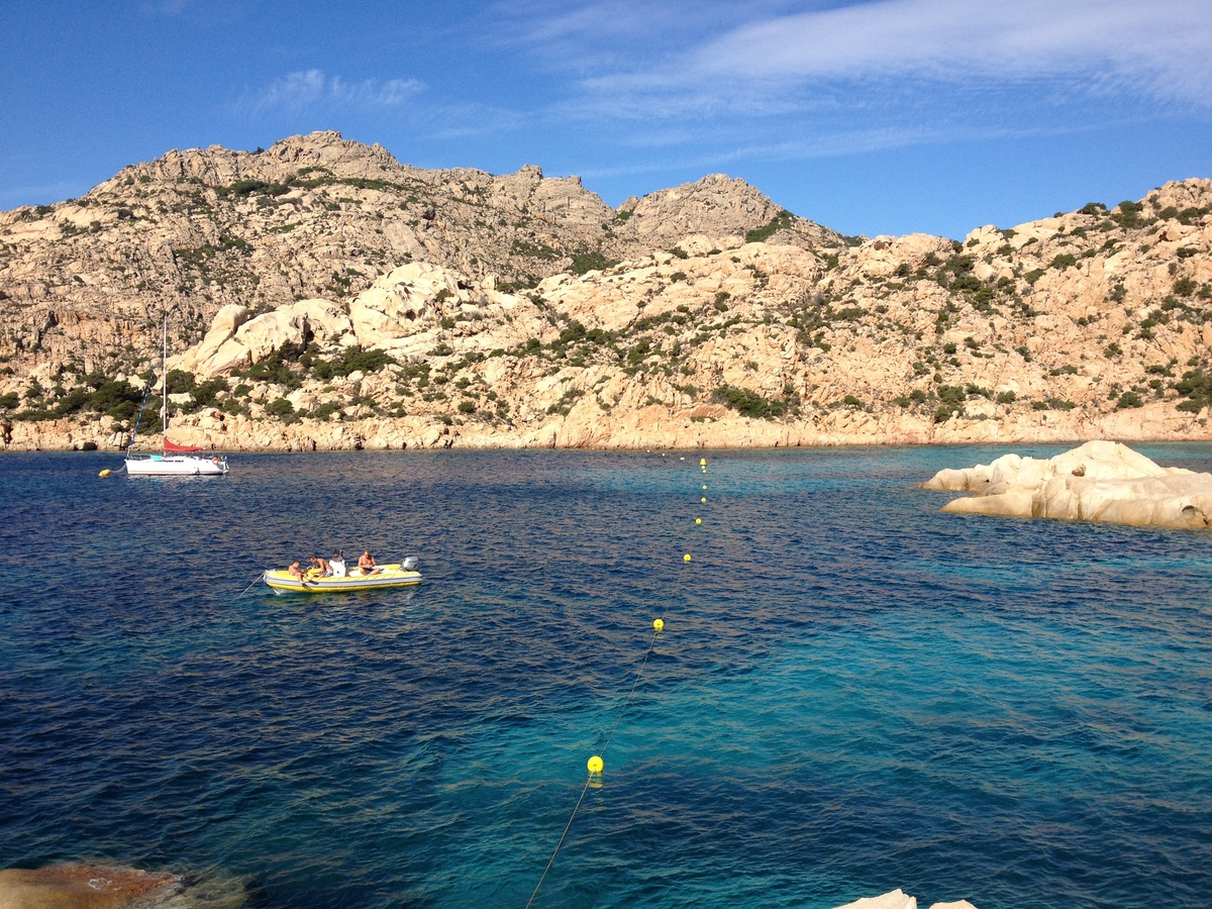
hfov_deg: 52.6
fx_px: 1225
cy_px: 454
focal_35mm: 35
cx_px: 606
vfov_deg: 40.7
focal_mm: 4.28
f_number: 2.4
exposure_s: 1/1783
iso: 64
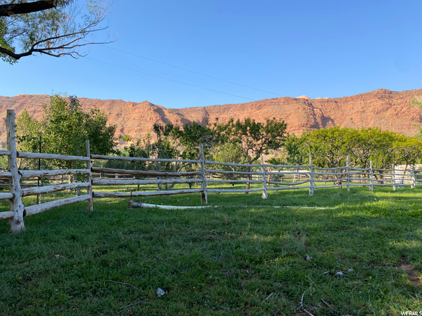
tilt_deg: +5.1
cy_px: 158
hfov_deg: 67.3
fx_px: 317
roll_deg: +0.4
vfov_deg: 53.1
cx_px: 211
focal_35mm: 26
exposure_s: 1/1182
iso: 32
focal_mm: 4.25
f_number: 1.8
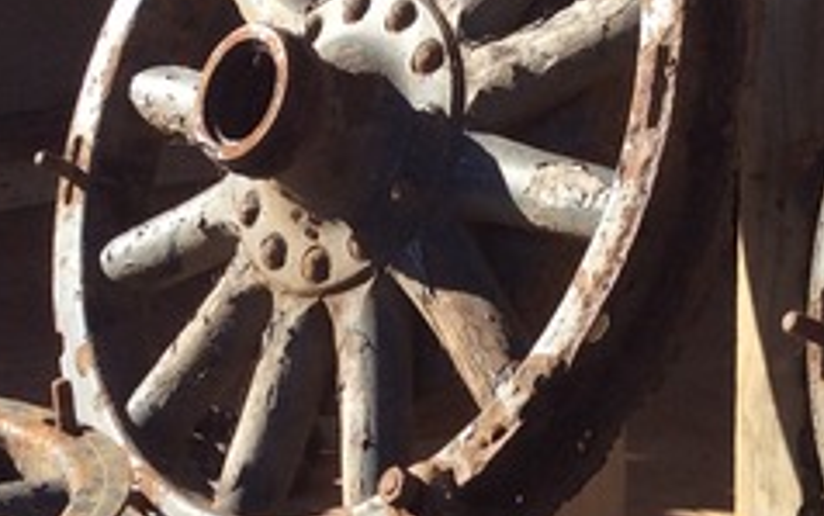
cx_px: 665
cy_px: 592
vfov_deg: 11.3
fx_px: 2561
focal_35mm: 114
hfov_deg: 18.1
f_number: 2.4
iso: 32
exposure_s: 1/733
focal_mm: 3.3
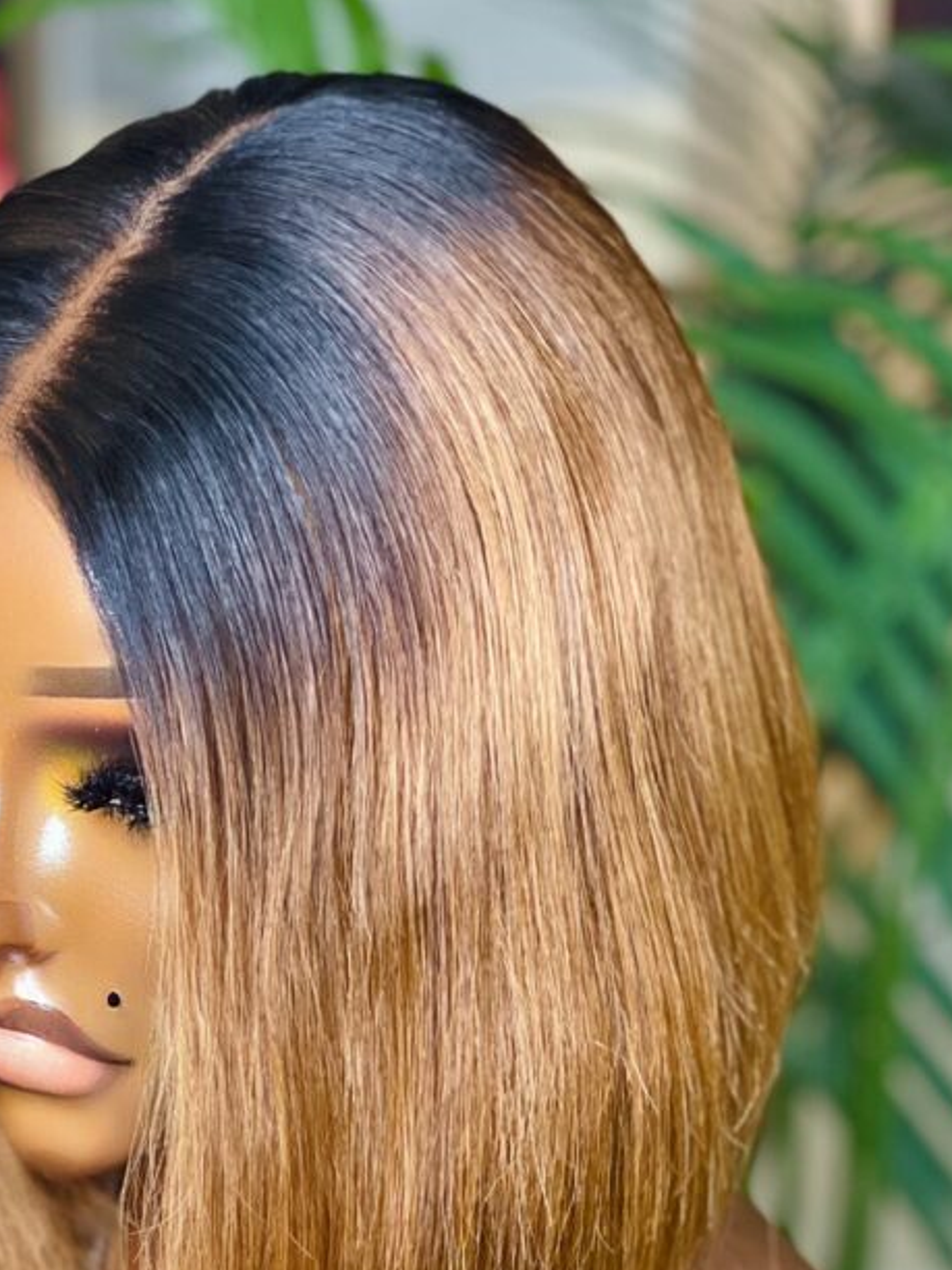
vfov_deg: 18.3
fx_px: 3924
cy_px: 928
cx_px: 377
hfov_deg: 13.8
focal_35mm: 107
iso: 250
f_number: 2.2
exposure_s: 1/40
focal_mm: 7.5
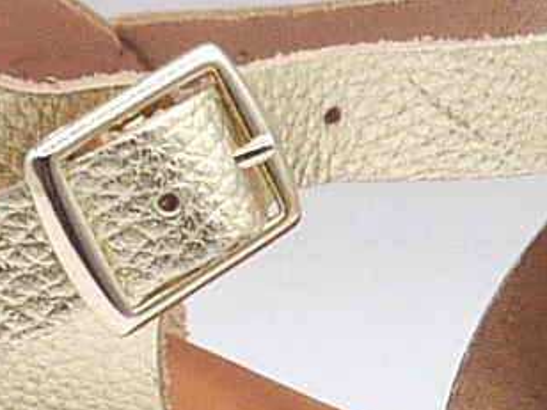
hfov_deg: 7.6
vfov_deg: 5.7
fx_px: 4109
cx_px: 407
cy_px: 438
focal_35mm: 260
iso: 100
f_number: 4.5
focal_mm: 4.9
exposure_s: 1/200
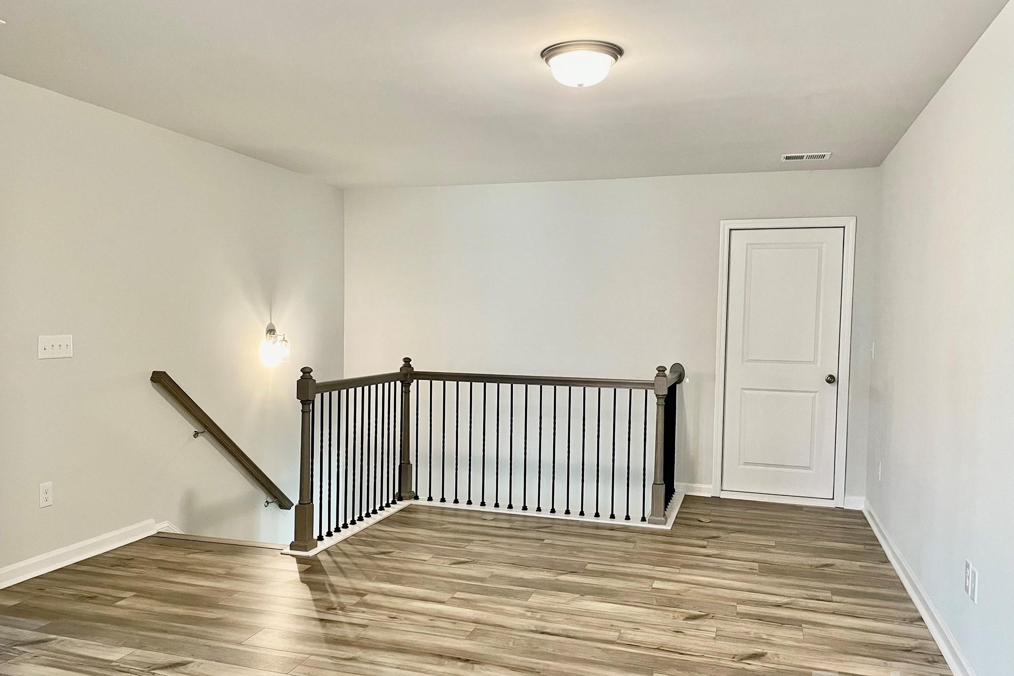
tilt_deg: -3.0
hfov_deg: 63.6
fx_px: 817
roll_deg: -1.0
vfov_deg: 44.9
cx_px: 472
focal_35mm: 29
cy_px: 367
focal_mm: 4.2
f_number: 1.6
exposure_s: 1/60
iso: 200
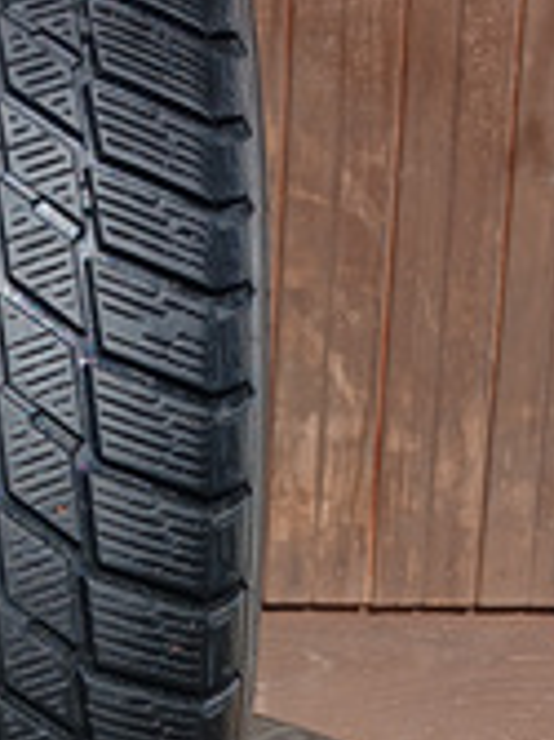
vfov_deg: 23.7
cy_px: 620
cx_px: -47
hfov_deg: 17.6
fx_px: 1731
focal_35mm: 81
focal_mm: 3.98
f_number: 1.8
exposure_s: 1/455
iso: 20
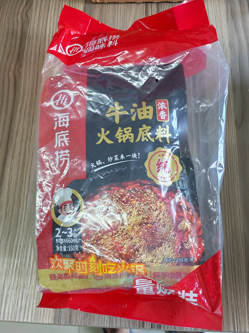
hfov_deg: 56.8
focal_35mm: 24
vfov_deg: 71.6
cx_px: 124
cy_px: 166
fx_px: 230
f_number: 1.95
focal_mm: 5.52
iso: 200
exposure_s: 1/50
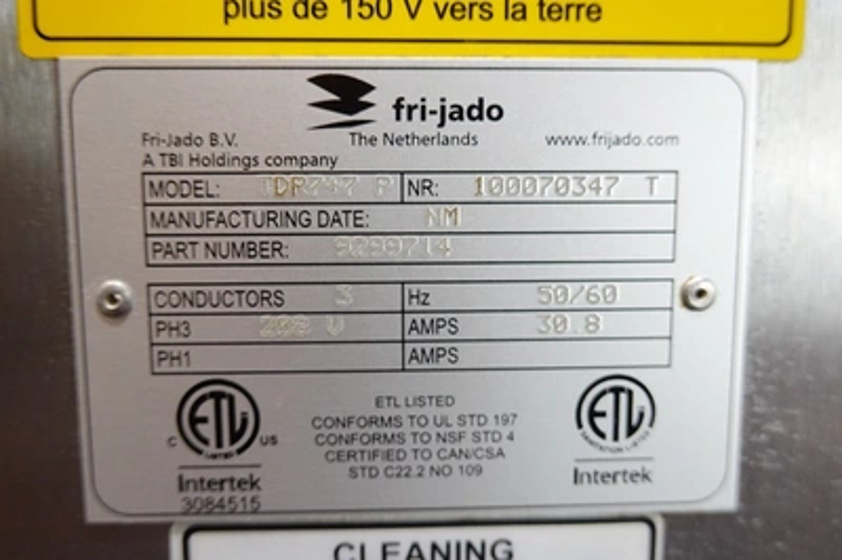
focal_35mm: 34
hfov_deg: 55.8
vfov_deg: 38.8
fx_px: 795
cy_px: 280
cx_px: 421
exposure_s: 1/40
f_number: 3.5
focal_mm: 12.76
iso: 500
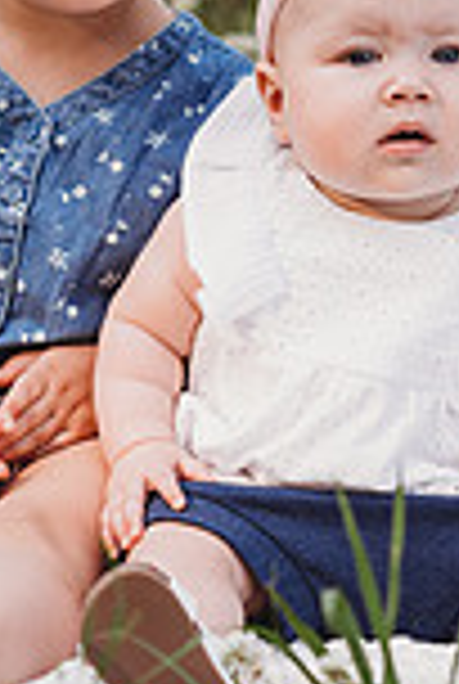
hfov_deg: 5.5
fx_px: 4778
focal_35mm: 251
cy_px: -252
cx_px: 126
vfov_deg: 8.1
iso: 100
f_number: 2.8
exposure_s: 1/200
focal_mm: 85
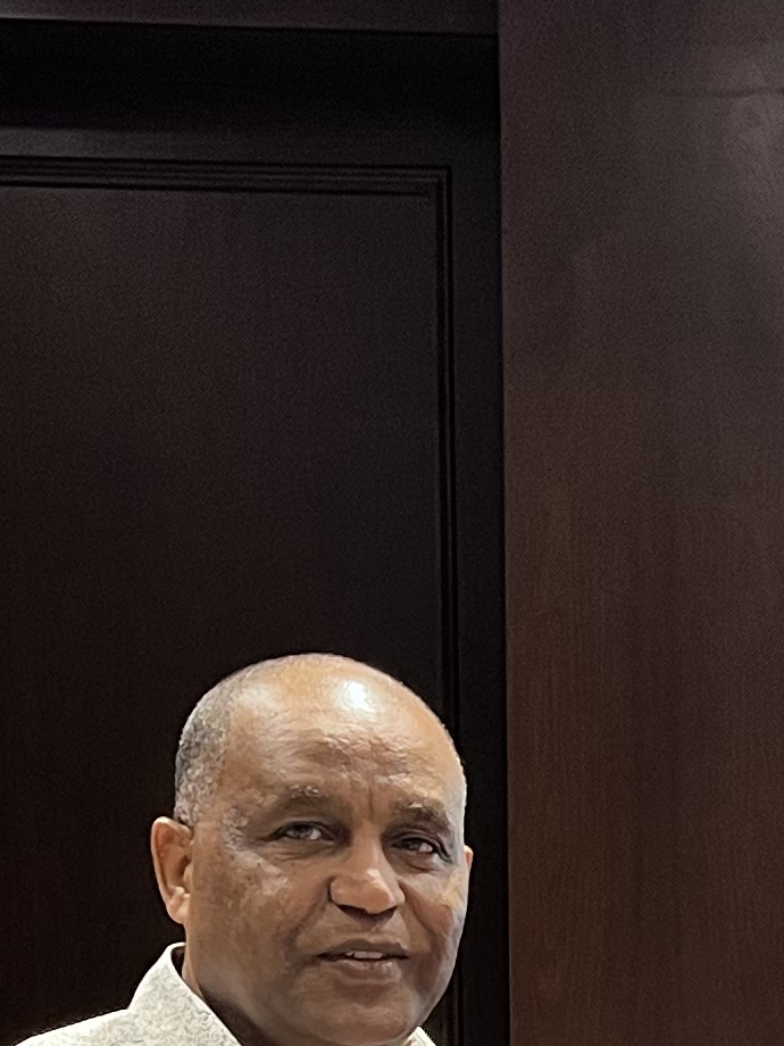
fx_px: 3443
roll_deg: +0.1
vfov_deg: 16.5
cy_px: 1290
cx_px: 1146
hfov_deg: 12.4
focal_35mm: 114
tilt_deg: -2.2
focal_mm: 5.1
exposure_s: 1/50
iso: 160
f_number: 1.6
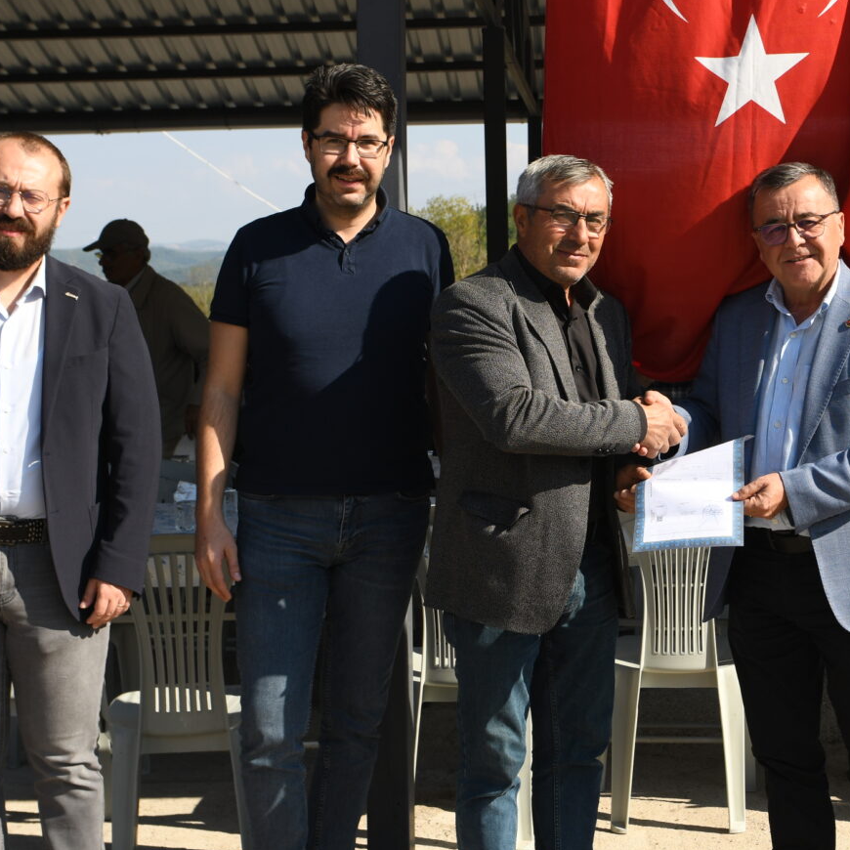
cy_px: 375
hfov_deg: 24.4
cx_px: 644
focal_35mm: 70
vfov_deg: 24.6
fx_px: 1945
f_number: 4.5
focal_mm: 28
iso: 64
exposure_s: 1/250
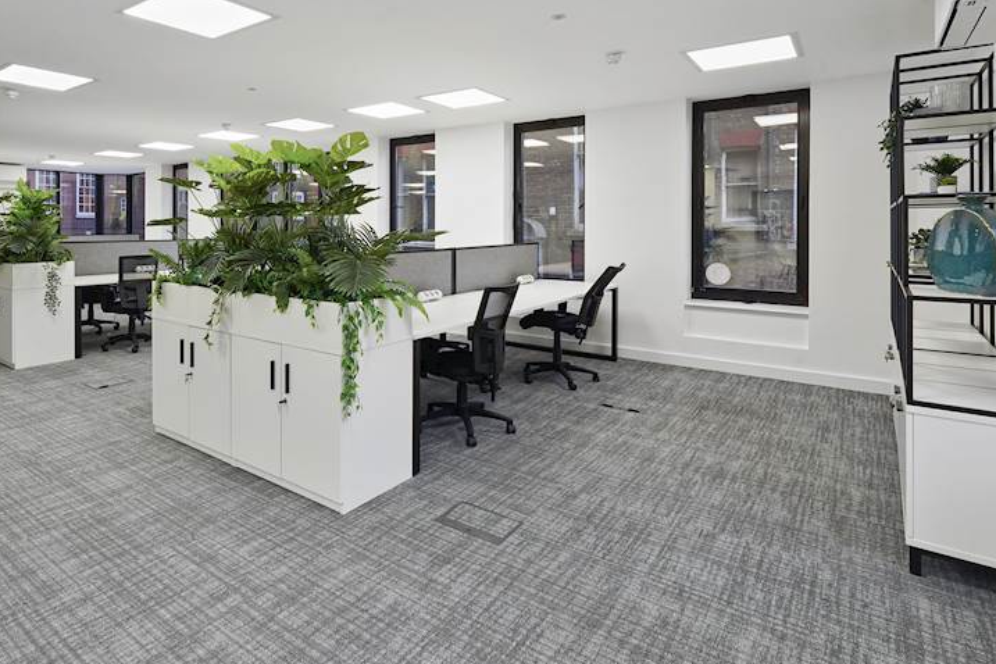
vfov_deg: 60.6
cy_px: 226
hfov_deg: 82.7
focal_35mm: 20
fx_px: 553
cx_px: 386
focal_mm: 14
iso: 800
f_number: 11
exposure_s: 1/13
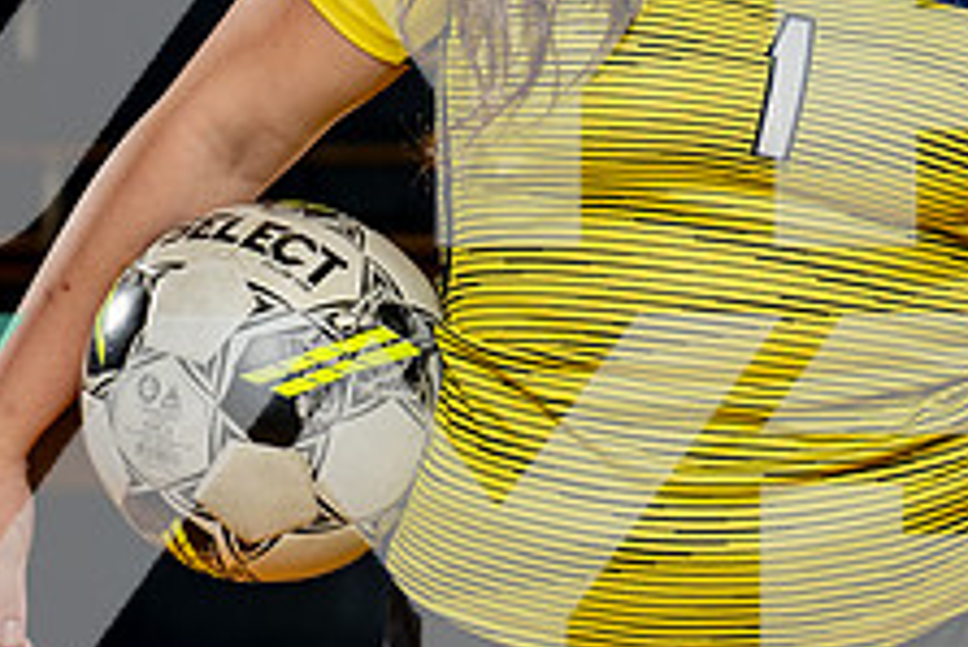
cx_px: 690
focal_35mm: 190
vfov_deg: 7.2
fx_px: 5112
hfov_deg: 10.8
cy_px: 20
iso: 100
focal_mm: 70
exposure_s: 1/250
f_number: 4
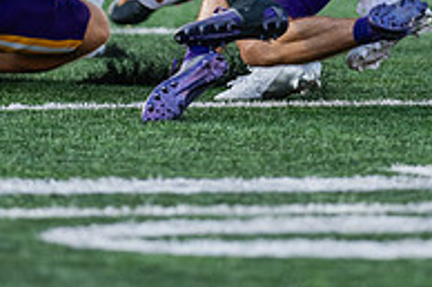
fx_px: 10779
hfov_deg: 2.3
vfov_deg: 1.5
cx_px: 196
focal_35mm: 899
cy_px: -130
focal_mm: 300
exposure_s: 1/1000
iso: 640
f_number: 3.2
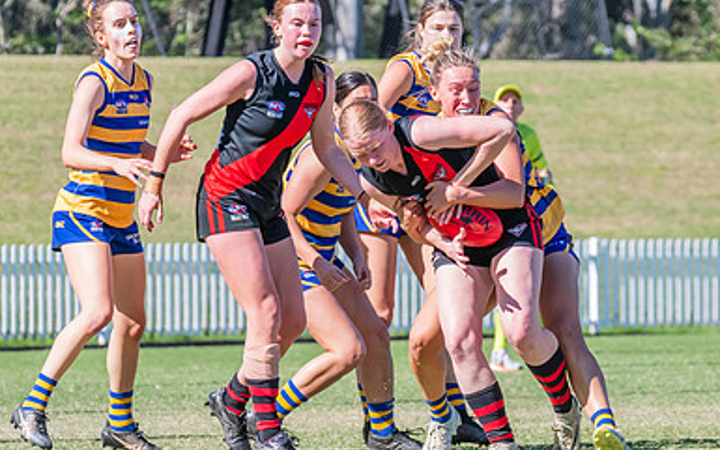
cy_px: 243
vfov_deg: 2.9
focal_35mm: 459
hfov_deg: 4.6
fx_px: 9011
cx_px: 465
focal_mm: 240
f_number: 9
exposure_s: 1/1250
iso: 800
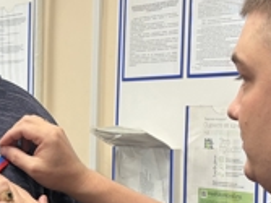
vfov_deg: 14.1
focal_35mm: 104
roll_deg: +0.6
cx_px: -12
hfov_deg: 18.3
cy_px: 172
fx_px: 814
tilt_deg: -4.7
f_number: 1.6
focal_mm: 5.96
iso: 125
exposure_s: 1/100
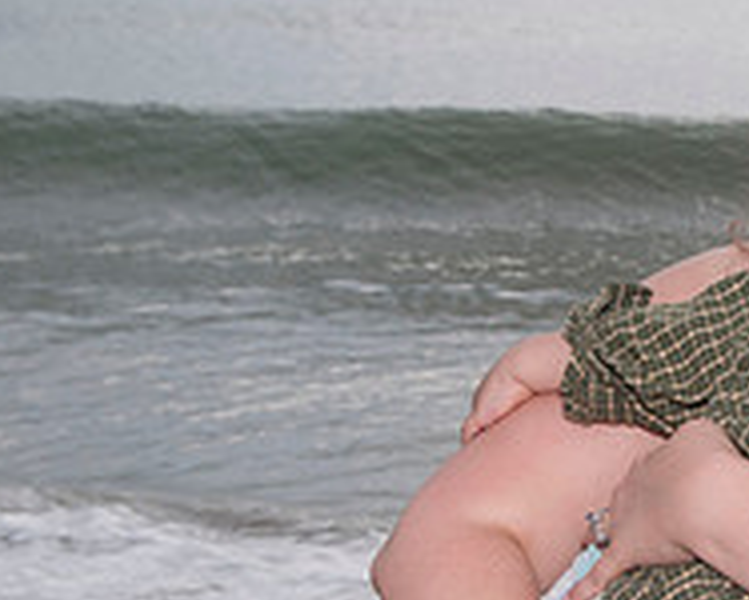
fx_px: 3484
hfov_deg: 12.1
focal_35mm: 157
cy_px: 350
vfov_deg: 9.9
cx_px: 817
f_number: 9
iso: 100
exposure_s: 1/250
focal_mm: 36
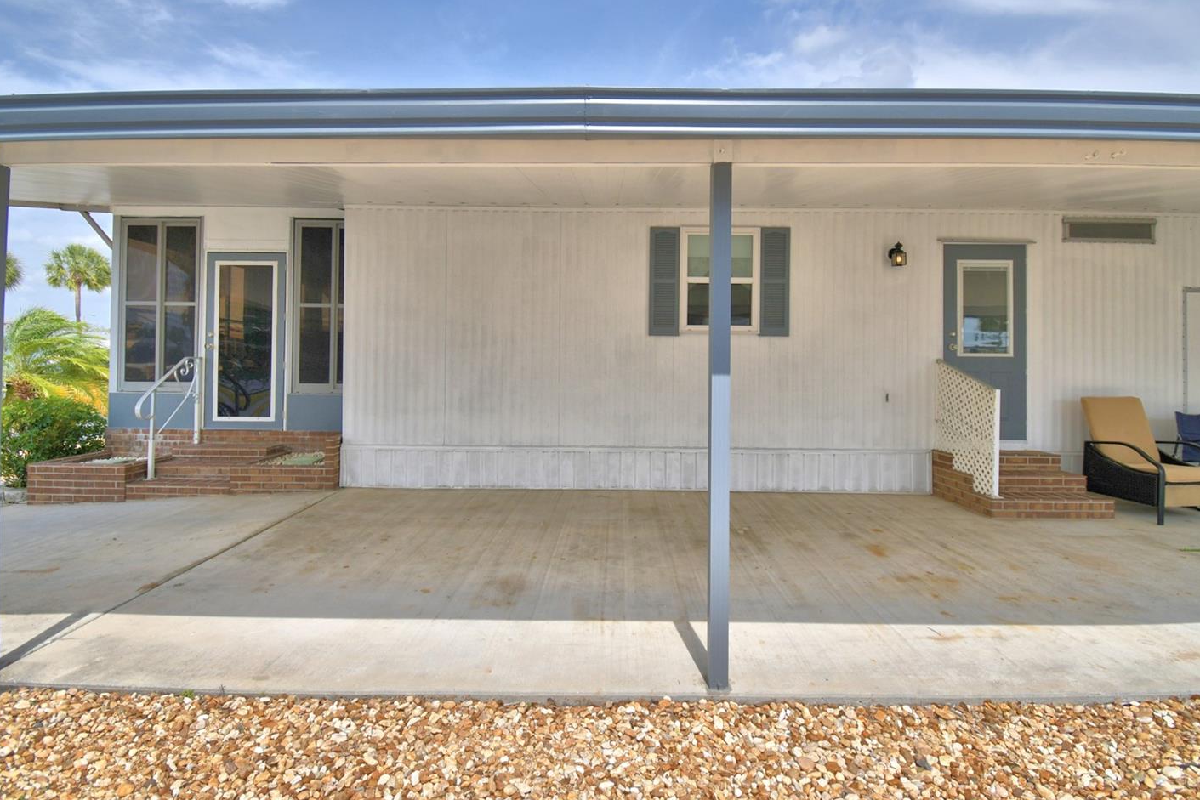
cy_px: 356
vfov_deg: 70.2
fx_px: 567
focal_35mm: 17
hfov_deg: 93.3
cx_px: 605
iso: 100
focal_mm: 10
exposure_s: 1/1000
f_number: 4.5
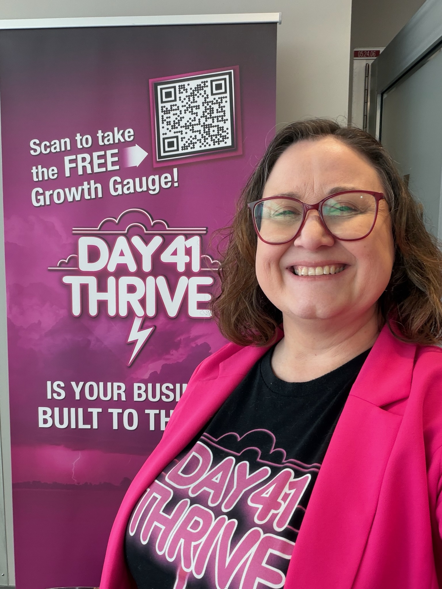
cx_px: 221
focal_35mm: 30
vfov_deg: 60.0
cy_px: 294
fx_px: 511
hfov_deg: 46.8
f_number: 1.9
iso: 64
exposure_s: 1/120
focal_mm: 2.71
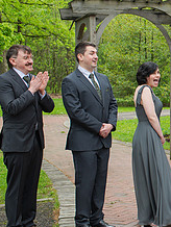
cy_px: 118
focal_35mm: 92
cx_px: 267
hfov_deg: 14.8
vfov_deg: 21.3
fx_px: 605
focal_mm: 35
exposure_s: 1/320
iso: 140
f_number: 4.5
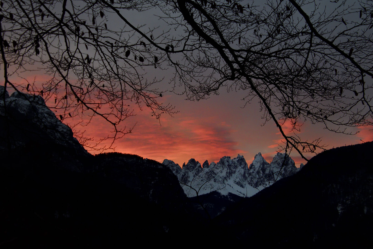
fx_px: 549
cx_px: 187
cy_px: 125
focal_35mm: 53
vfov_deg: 25.5
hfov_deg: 37.5
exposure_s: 1/200
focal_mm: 32
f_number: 6.3
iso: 1250
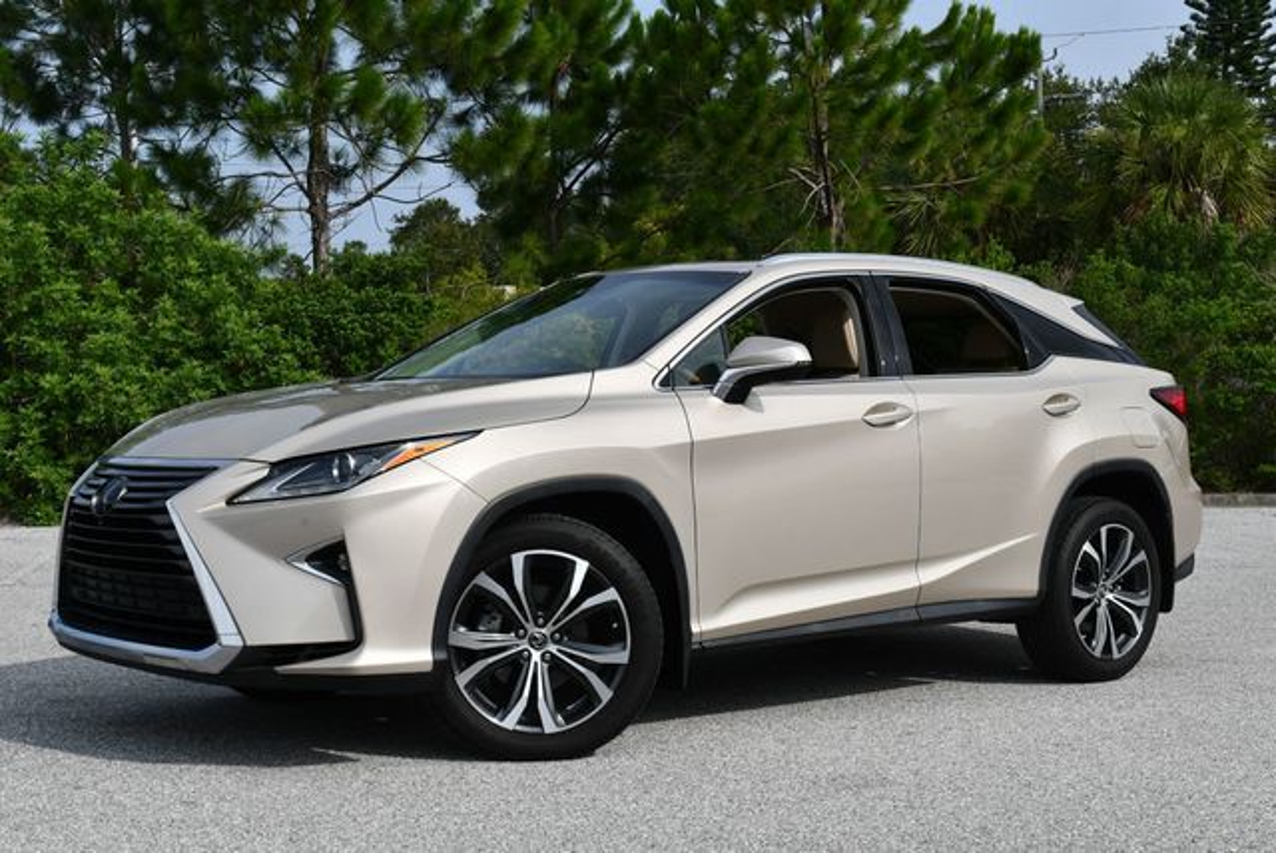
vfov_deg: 26.0
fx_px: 1845
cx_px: 638
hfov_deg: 38.2
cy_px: 426
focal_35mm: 52
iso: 100
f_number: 9
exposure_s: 1/320
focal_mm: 26
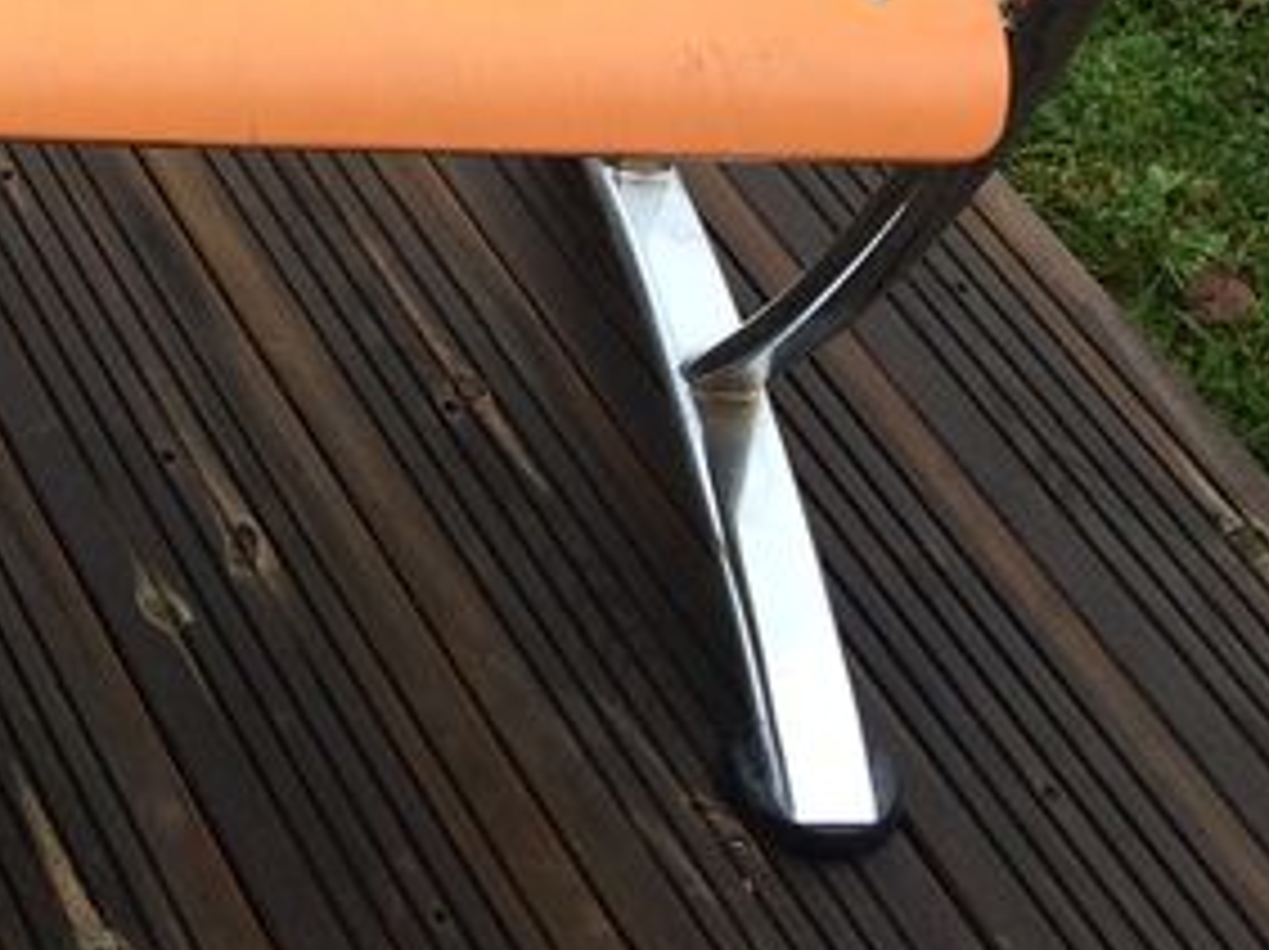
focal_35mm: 103
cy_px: -365
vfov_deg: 13.7
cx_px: -320
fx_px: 3773
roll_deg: -1.8
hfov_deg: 18.0
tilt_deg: -35.5
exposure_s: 1/189
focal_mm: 4.15
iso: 32
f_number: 2.2
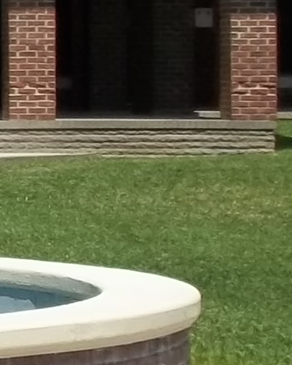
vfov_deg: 7.5
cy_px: -25
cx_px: -599
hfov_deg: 5.6
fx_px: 2787
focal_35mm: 258
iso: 64
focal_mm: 5.9
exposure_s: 1/250
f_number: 8
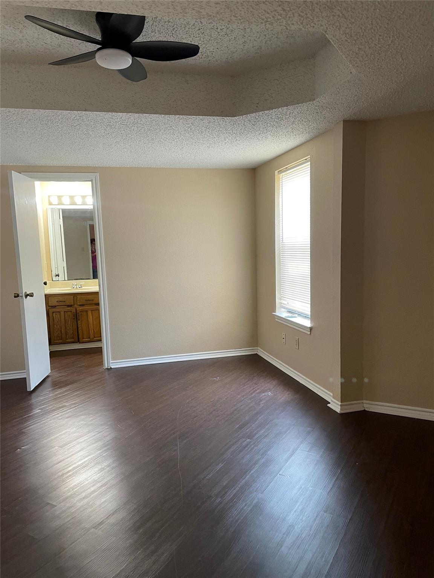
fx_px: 435
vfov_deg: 67.3
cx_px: 217
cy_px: 289
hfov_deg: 53.1
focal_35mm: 26
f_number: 1.6
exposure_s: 1/60
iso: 250
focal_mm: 4.2
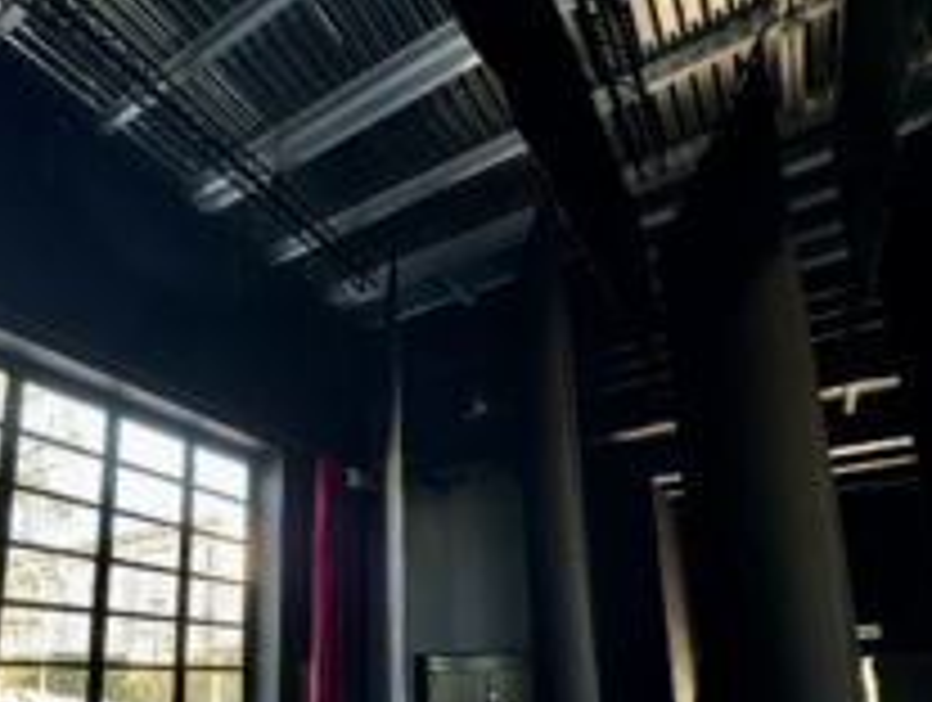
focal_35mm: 25
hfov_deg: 68.2
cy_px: 544
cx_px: 347
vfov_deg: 52.1
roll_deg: -0.1
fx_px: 674
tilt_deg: +11.6
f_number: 2.2
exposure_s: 1/66
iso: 320
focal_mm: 2.22
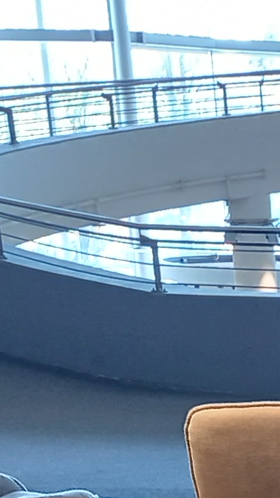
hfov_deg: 7.8
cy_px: 852
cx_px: 713
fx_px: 1872
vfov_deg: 13.7
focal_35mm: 142
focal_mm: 4.6
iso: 200
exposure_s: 1/50
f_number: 2
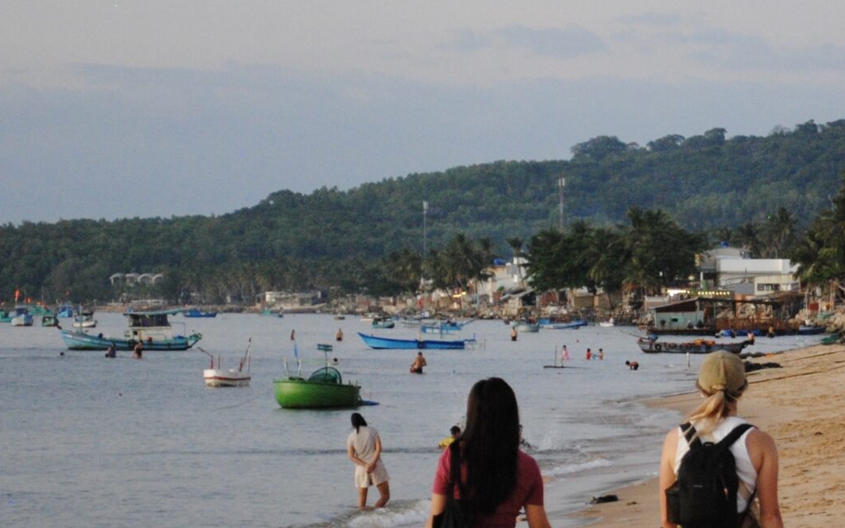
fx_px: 4749
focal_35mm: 206
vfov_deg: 6.4
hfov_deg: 10.1
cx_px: 693
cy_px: 195
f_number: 5.6
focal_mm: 55
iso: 800
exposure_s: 1/50
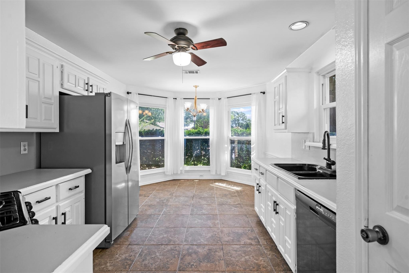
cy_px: 136
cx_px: 204
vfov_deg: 70.4
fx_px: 193
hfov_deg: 93.3
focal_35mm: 17
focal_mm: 17
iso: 400
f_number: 7.1
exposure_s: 1/5
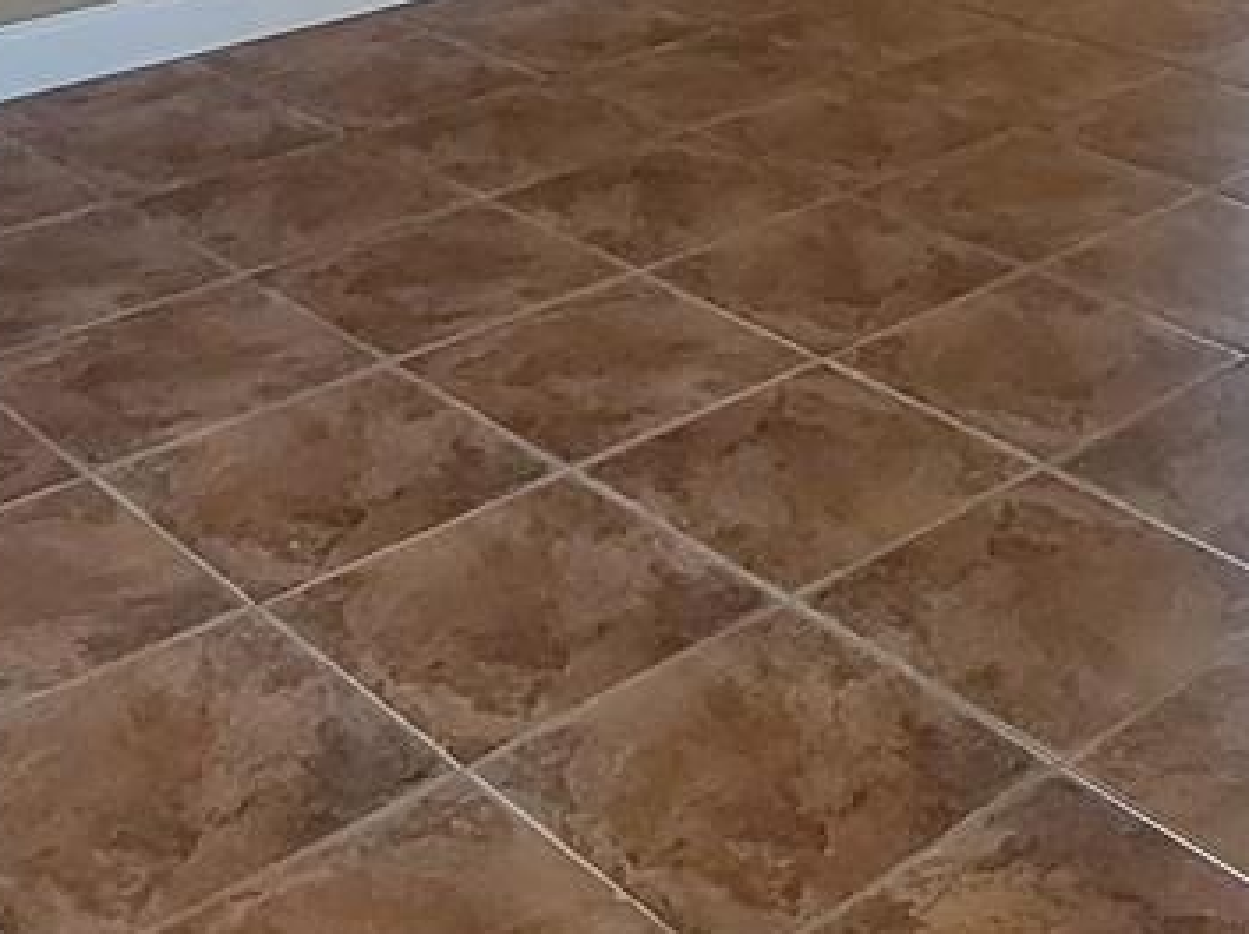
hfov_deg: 31.8
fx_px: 2127
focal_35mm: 59
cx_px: 1023
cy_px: -382
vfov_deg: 21.6
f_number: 2.2
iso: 640
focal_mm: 2.2
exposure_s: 1/30
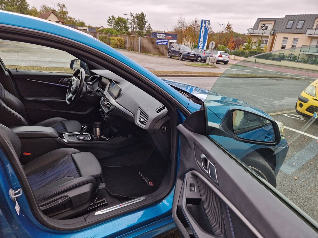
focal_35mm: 23
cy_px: 119
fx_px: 211
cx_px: 159
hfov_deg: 73.9
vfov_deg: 58.9
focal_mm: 5.4
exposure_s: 1/180
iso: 64
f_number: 1.8
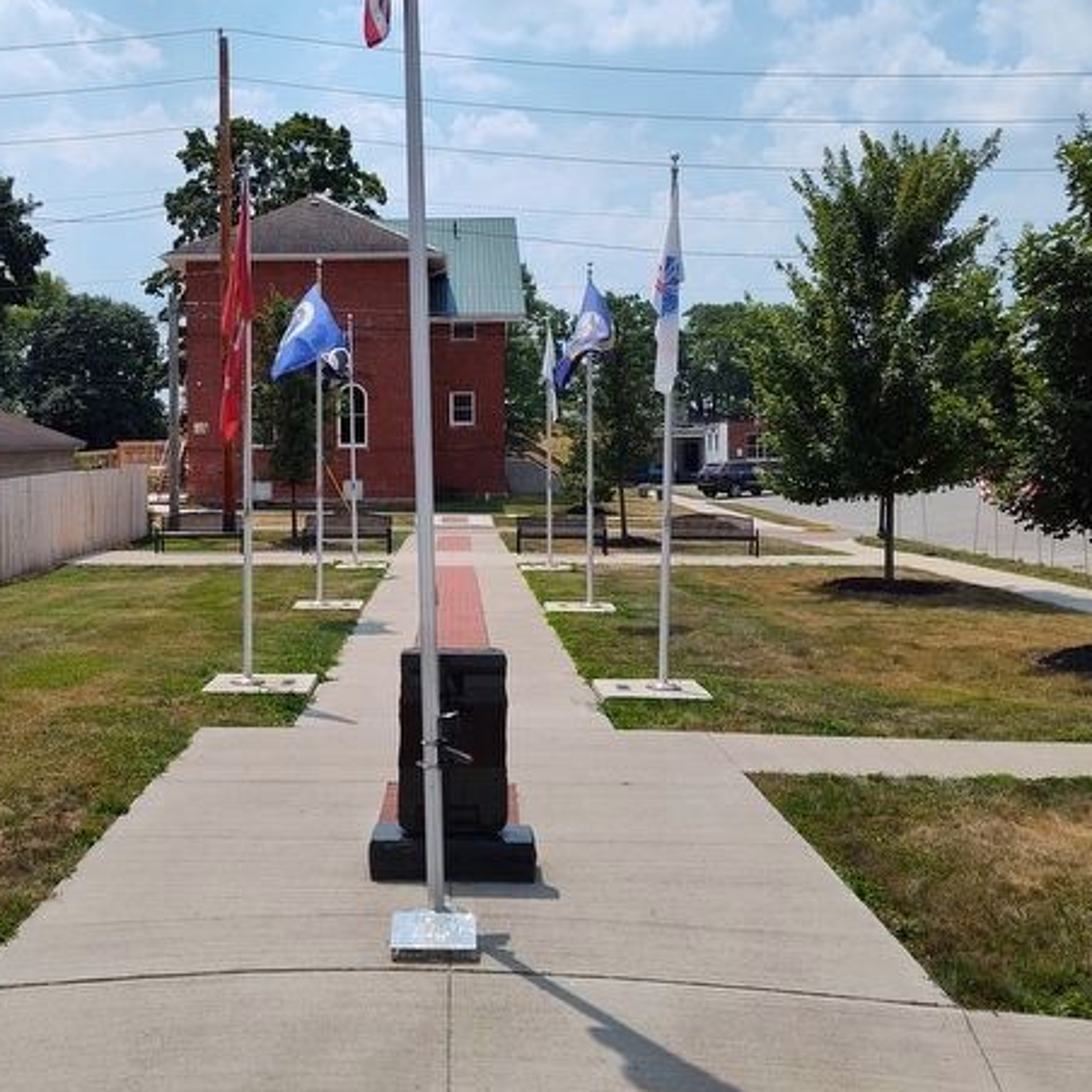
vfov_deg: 45.9
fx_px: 1285
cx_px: 387
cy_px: 476
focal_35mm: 36
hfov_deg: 45.5
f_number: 1.8
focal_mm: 5.56
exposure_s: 1/2847
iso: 100
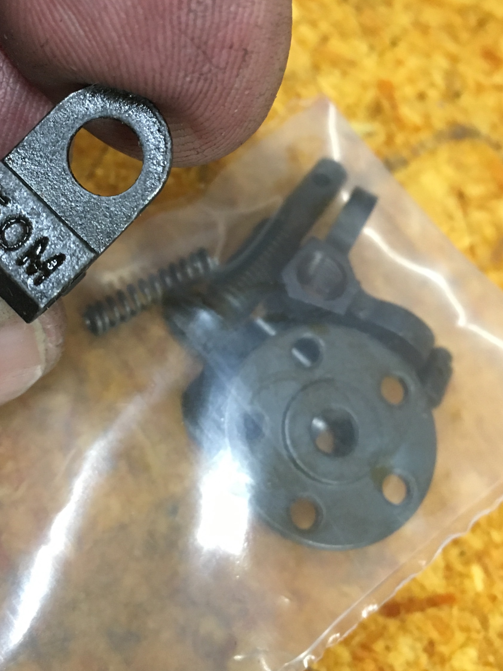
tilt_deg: -57.5
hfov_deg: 27.8
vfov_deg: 36.4
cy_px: 219
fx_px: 1008
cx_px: 160
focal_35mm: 52
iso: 125
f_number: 2.2
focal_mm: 4.15
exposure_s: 1/30
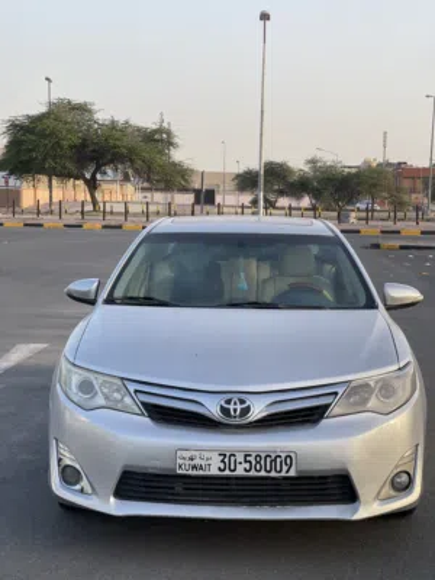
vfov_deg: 30.3
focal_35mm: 64
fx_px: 1072
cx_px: 218
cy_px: 290
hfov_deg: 22.9
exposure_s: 1/314
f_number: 2.2
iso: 25
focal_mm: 7.5
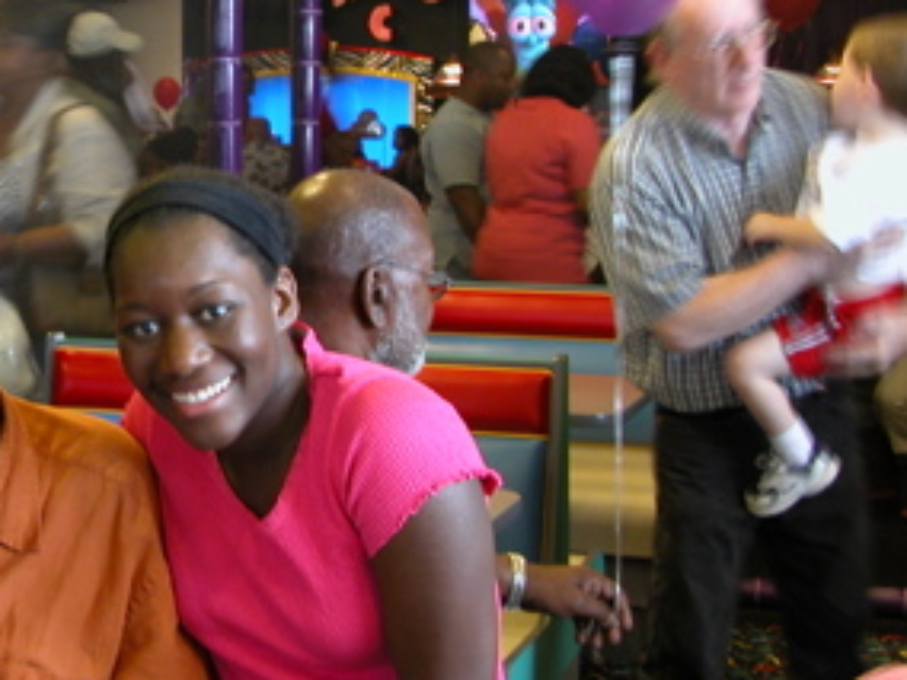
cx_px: 32
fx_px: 2070
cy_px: 278
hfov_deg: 23.8
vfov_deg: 18.6
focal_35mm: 79
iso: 100
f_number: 2.8
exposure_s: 1/5.4
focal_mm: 8.9
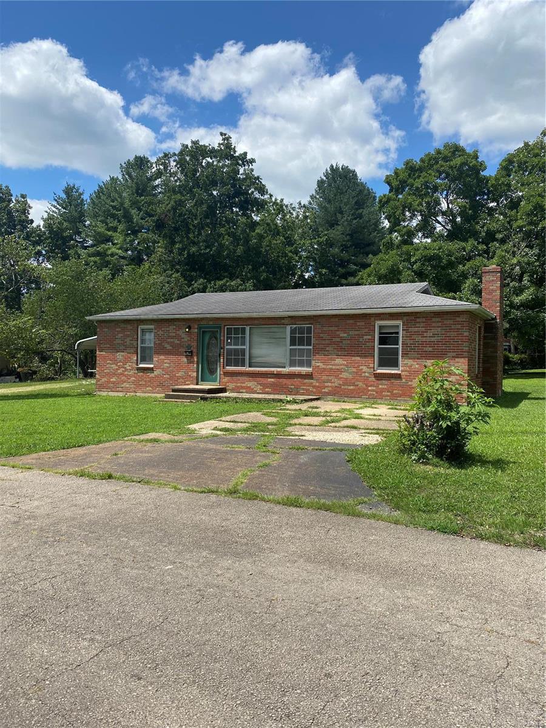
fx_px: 547
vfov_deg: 67.3
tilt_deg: +0.7
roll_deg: -0.2
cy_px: 364
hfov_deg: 53.1
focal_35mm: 26
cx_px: 273
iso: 32
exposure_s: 1/3125
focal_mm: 4.25
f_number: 1.8
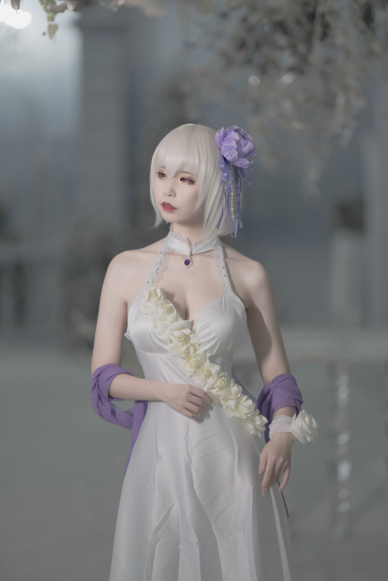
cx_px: 194
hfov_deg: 13.0
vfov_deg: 19.5
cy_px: 290
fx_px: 1697
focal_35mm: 105
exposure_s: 1/60
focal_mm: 105
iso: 200
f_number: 1.4
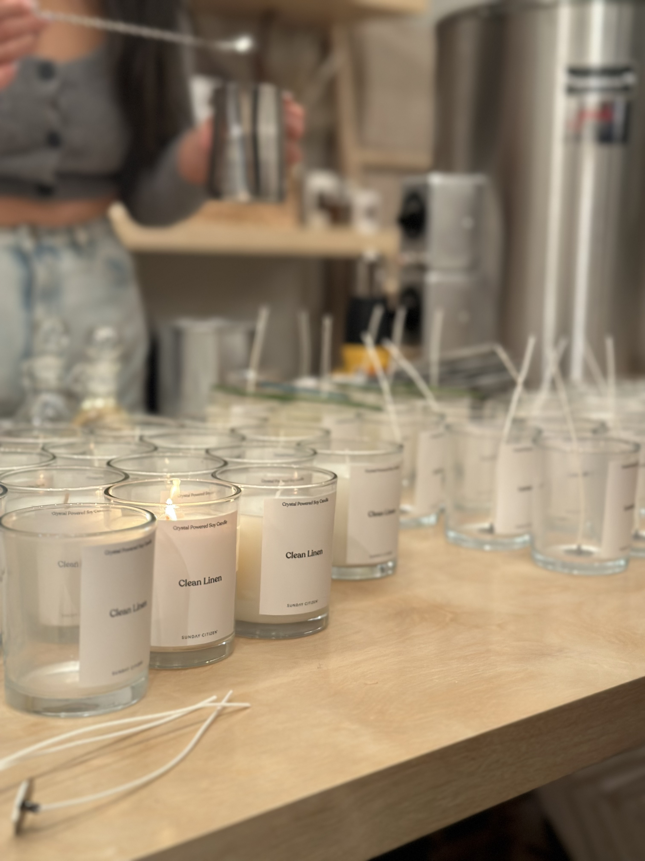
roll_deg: -1.4
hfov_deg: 30.3
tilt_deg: -8.6
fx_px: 1193
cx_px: 322
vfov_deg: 39.7
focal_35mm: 48
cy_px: 430
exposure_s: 1/60
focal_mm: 6.86
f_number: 1.78
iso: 160
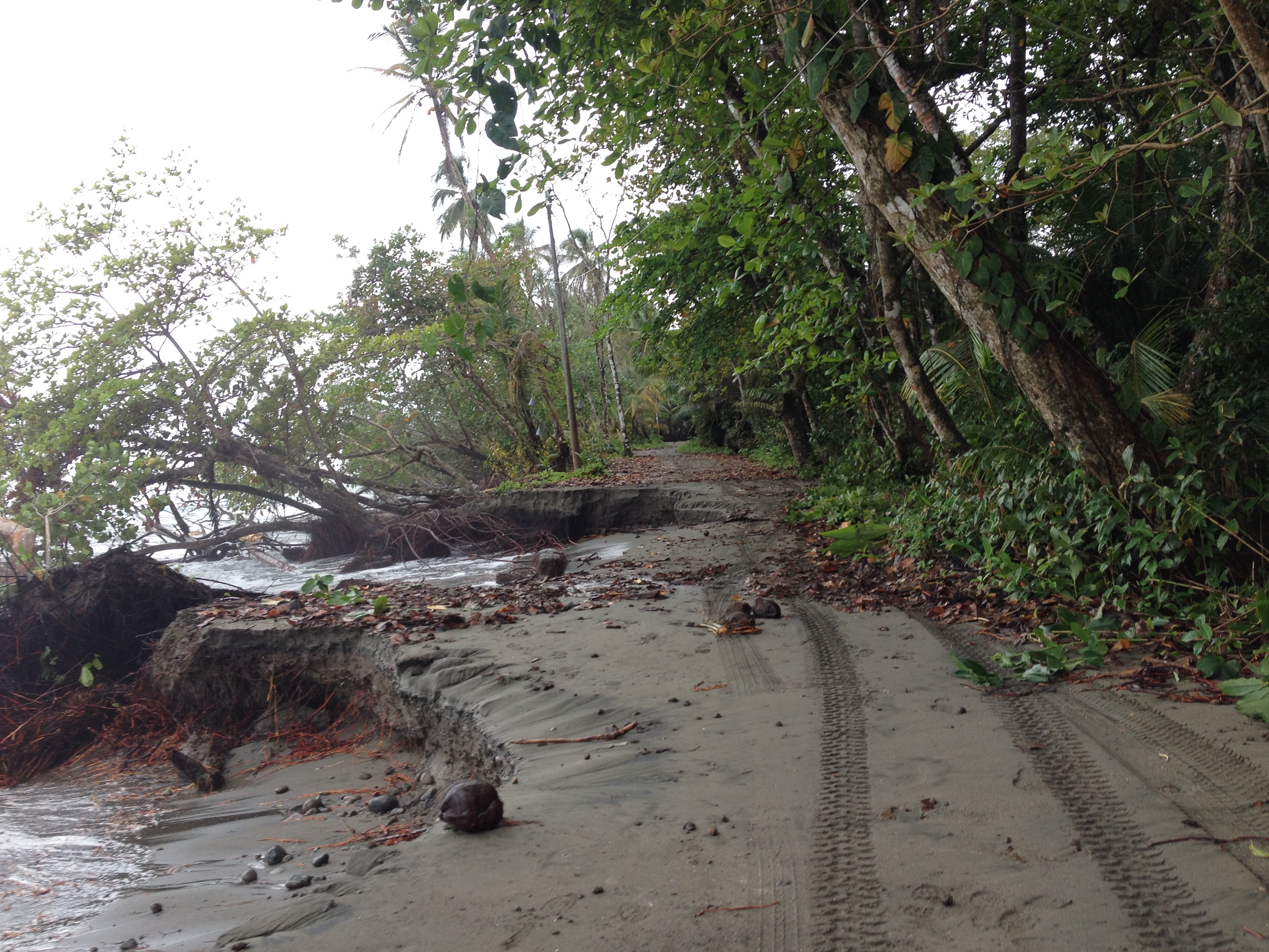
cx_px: 634
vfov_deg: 40.7
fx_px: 1283
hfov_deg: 52.6
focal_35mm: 35
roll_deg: -0.3
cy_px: 476
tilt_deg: -1.0
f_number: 2.4
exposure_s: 1/325
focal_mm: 4.28
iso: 50
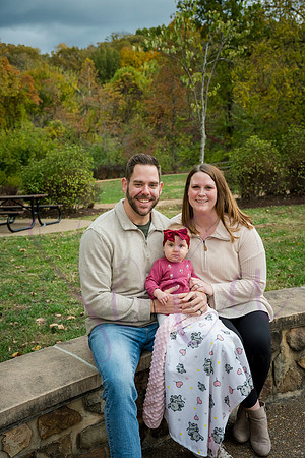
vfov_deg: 48.5
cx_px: 152
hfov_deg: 33.4
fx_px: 508
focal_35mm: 40
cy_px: 229
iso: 400
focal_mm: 40
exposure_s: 1/500
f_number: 4.5
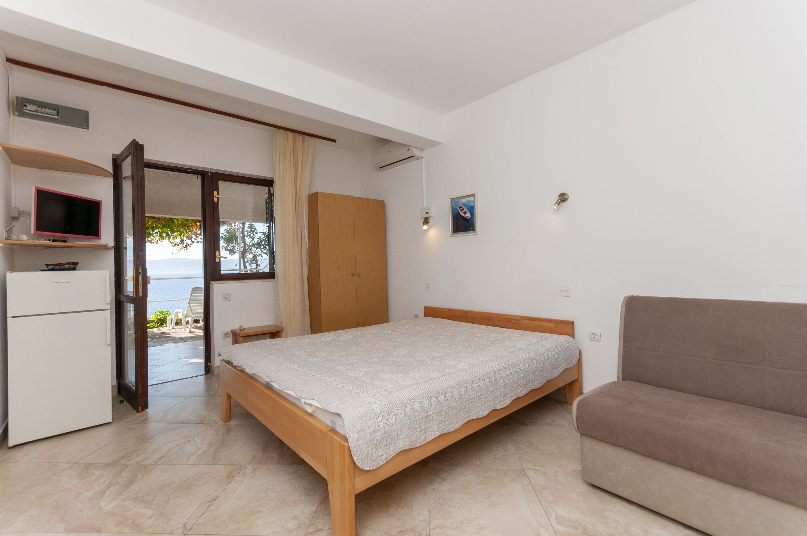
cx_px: 404
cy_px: 268
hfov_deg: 100.5
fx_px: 336
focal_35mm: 15
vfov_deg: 77.2
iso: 200
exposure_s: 1/200
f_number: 8
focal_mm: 10
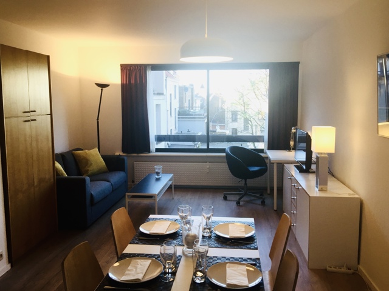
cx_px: 194
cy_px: 146
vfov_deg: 48.2
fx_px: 326
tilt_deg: -5.4
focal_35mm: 29
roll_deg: +0.3
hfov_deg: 61.7
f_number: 2.2
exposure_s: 1/100
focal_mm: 4.15
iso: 50
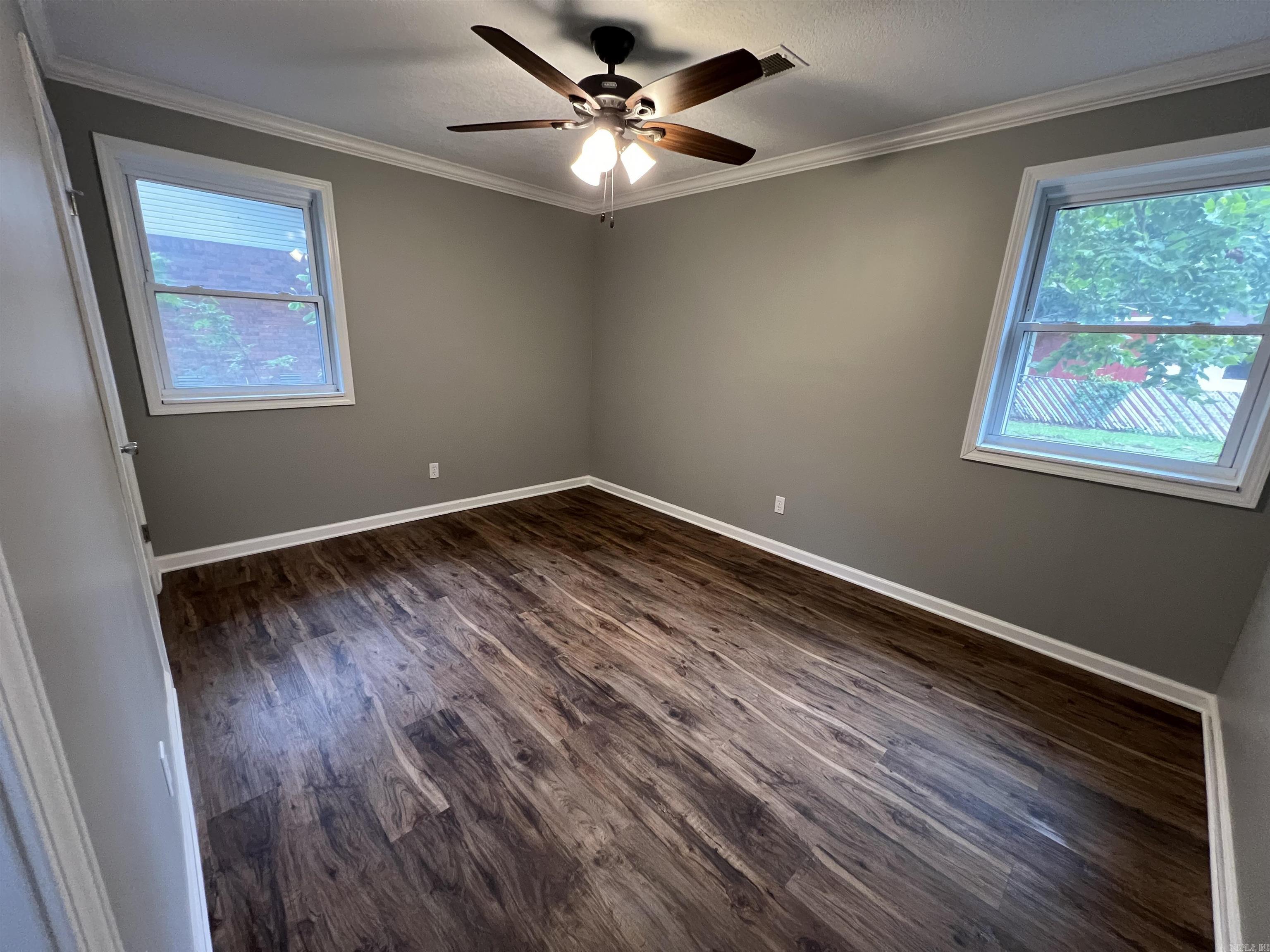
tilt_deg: -15.2
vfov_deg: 89.9
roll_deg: -2.3
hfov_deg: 106.2
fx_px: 477
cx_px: 635
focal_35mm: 13
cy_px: 476
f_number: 1.8
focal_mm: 1.57
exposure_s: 1/60
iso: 400
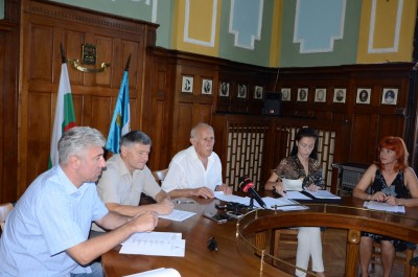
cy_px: 138
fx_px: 382
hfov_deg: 57.3
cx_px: 209
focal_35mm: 33
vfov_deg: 39.8
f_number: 5
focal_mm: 22
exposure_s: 1/60
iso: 640
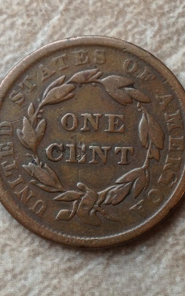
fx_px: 307
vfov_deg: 51.5
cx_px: 90
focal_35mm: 38
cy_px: 145
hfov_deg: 33.6
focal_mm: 4.28
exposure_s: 1/30
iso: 50
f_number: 2.4
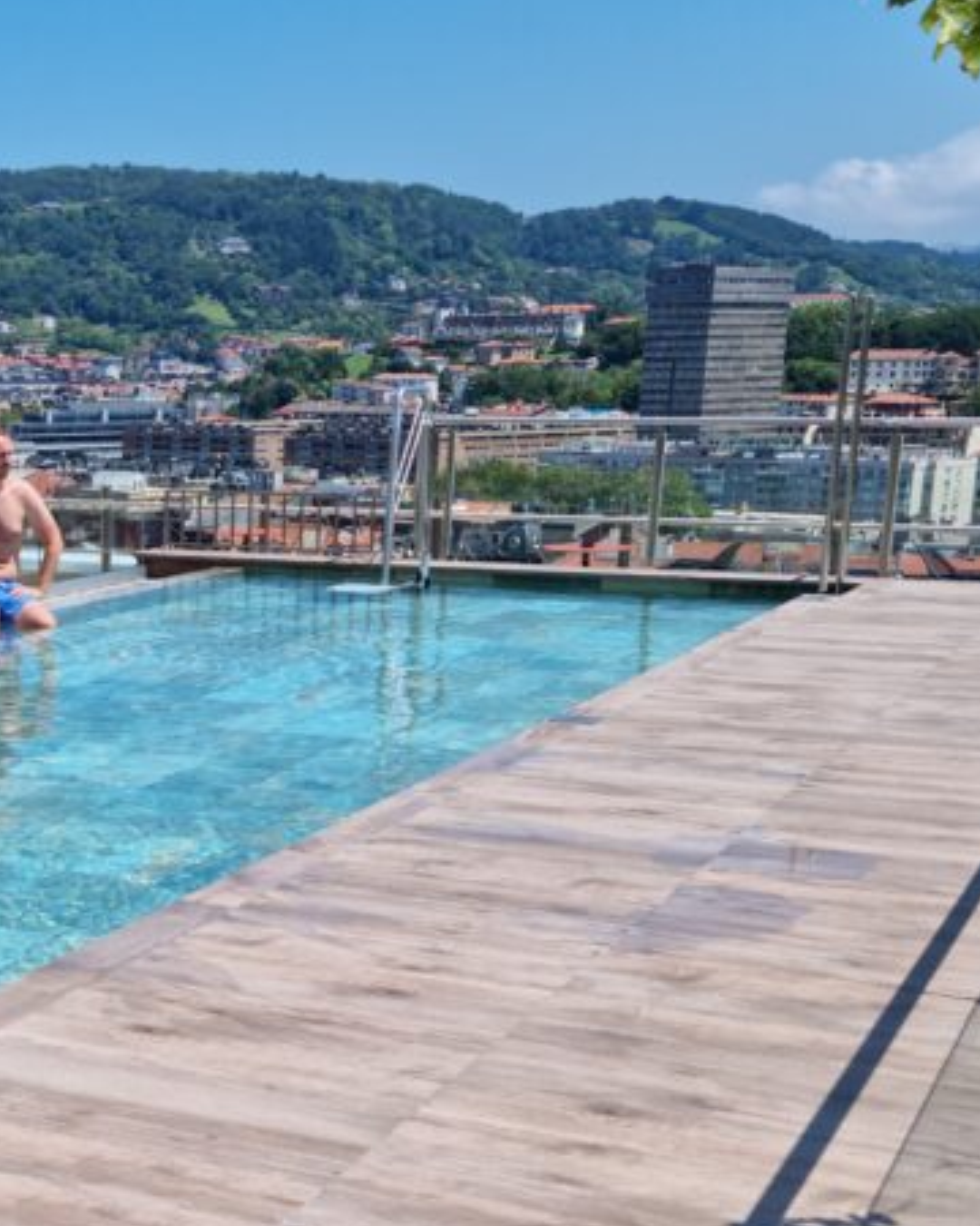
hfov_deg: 23.7
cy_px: 937
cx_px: -109
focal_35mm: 60
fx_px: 2175
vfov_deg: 30.8
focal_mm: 5.9
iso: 25
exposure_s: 1/1104
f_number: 2
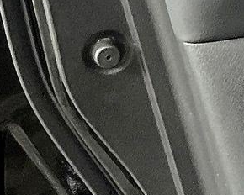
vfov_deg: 9.6
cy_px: -108
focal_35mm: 156
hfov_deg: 10.2
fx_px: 1127
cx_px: 644
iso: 160
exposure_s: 1/60
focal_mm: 3
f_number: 1.8
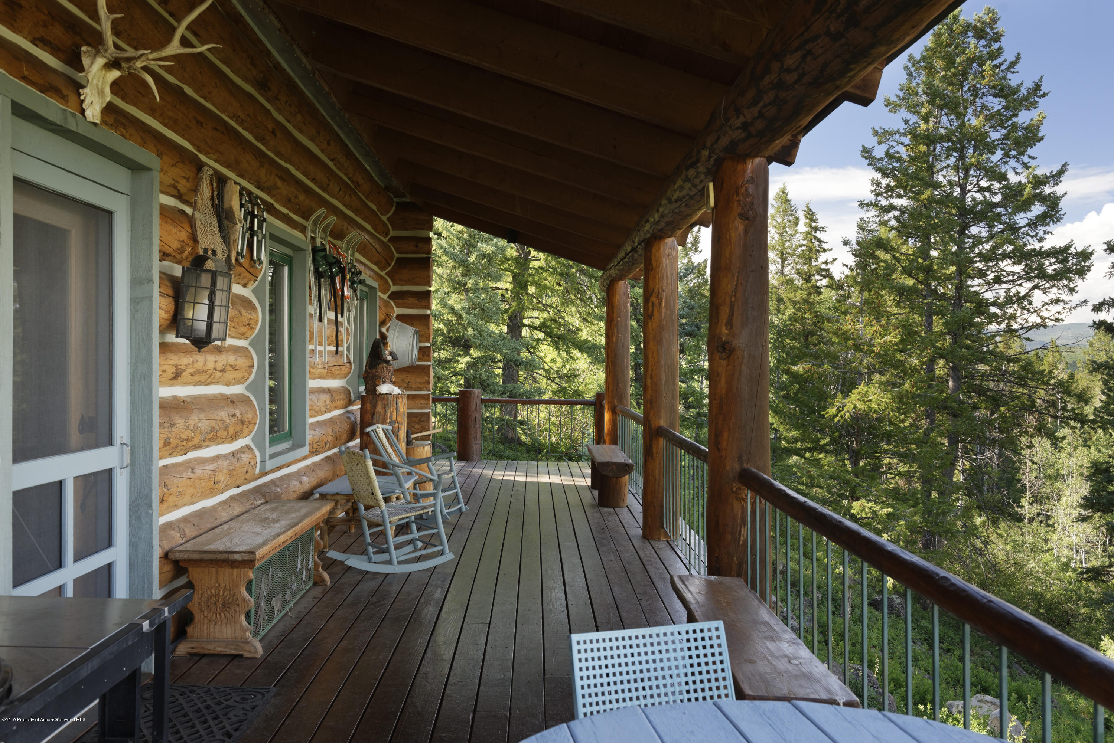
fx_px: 867
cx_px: 557
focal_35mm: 28
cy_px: 372
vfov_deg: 46.4
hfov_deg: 65.5
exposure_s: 1/160
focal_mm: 28
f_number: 8
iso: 500
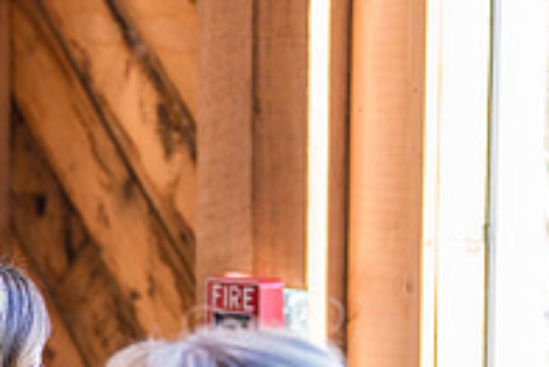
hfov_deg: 10.6
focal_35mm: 192
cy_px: 503
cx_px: -56
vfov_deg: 7.1
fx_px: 2930
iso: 400
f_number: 2.5
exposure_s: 1/250
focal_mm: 65
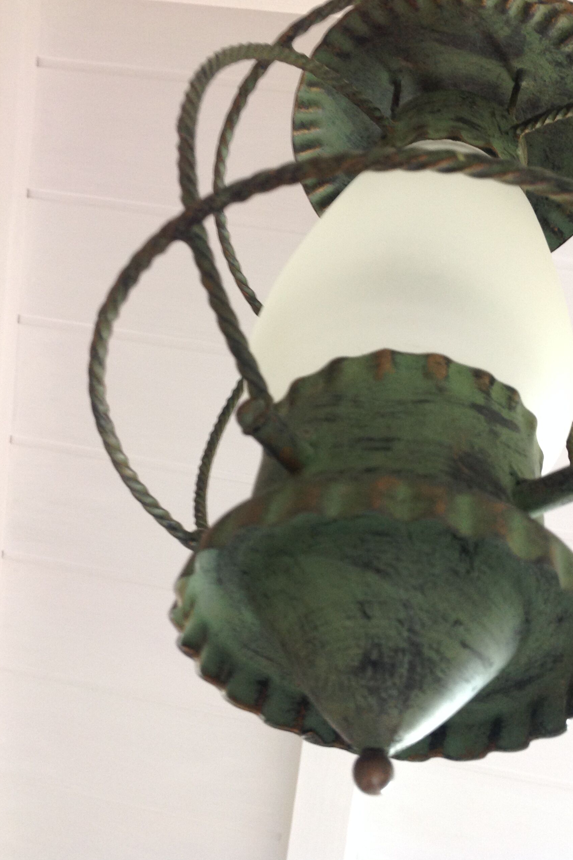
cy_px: 427
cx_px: 319
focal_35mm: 37
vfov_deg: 51.9
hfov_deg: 35.9
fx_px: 883
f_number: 2.4
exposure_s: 1/15
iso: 125
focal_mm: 4.28
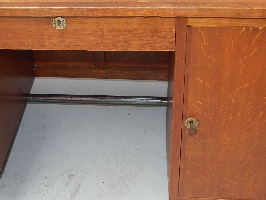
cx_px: 88
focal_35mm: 64
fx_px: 492
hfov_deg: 30.0
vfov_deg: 22.7
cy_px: 50
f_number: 3.2
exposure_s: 1/30
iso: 180
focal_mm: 5.1
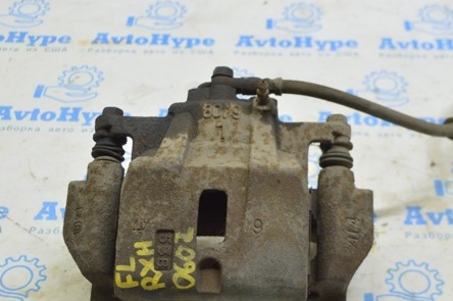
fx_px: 788
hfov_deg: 31.9
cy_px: 179
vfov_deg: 21.6
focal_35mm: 63
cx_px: 286
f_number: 5.6
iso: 400
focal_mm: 29
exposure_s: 1/20
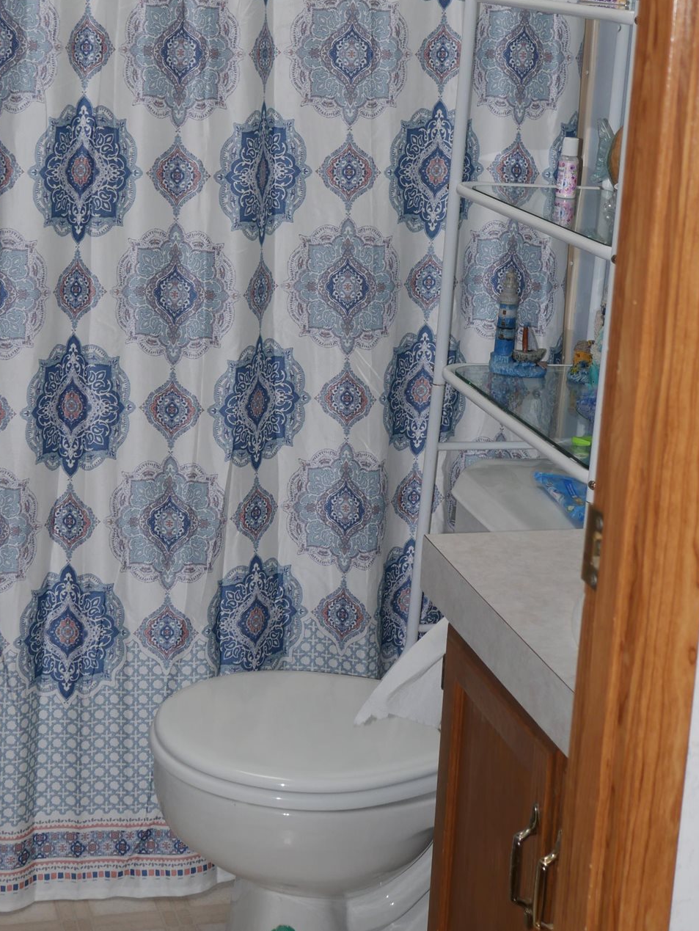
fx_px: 1856
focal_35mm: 69
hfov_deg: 21.3
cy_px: 302
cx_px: 343
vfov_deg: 28.0
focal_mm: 19
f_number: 4.1
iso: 200
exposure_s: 1/60
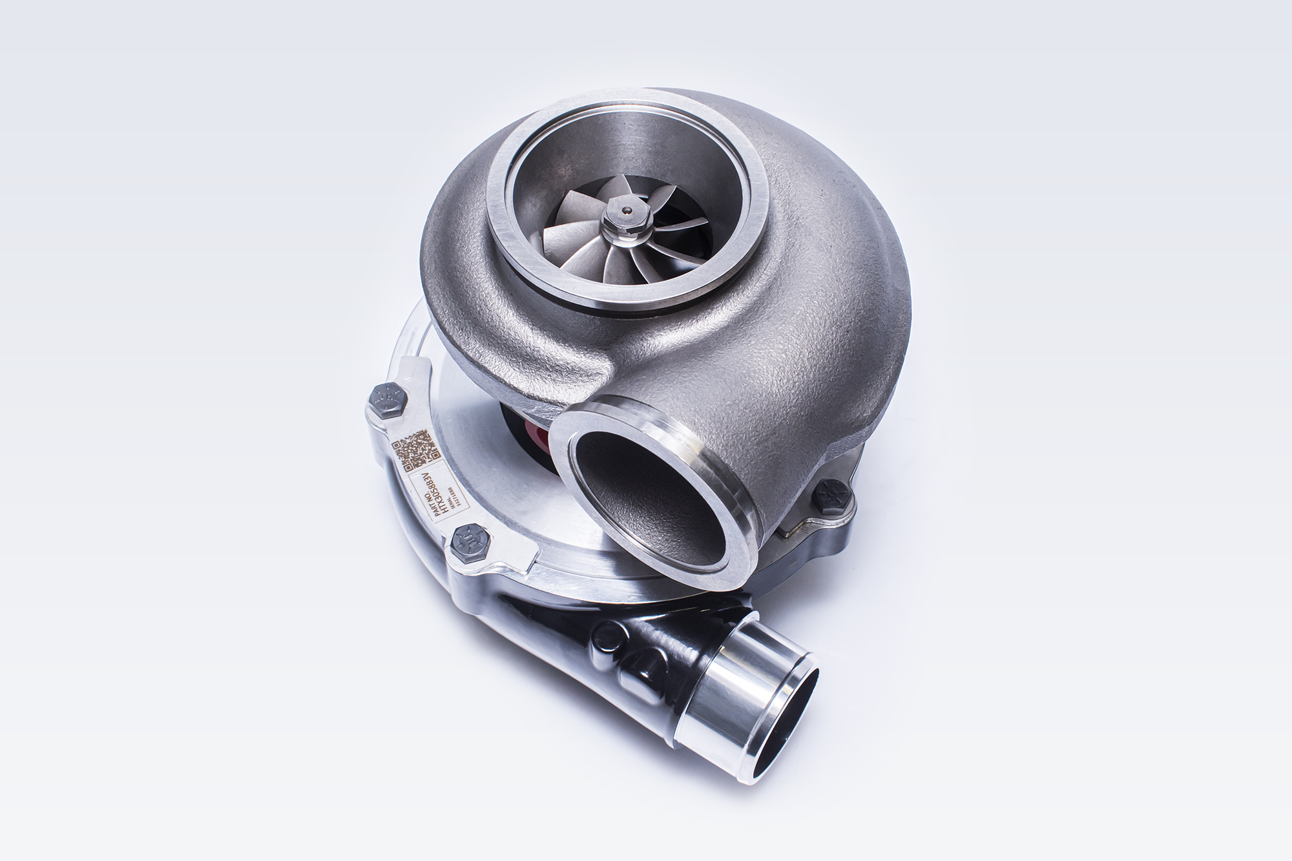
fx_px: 1669
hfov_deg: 42.3
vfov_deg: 28.9
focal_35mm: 46
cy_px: 430
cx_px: 646
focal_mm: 31
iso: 200
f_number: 11
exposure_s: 1/80
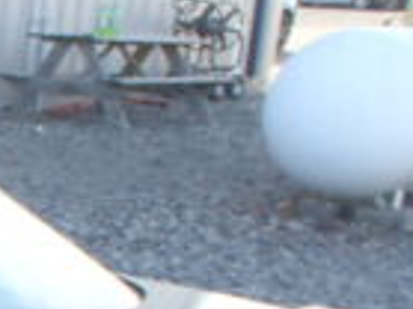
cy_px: 484
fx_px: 1645
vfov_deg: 10.3
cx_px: -505
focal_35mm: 138
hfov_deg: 12.1
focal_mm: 5.4
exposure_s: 1/125
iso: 100
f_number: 4.1
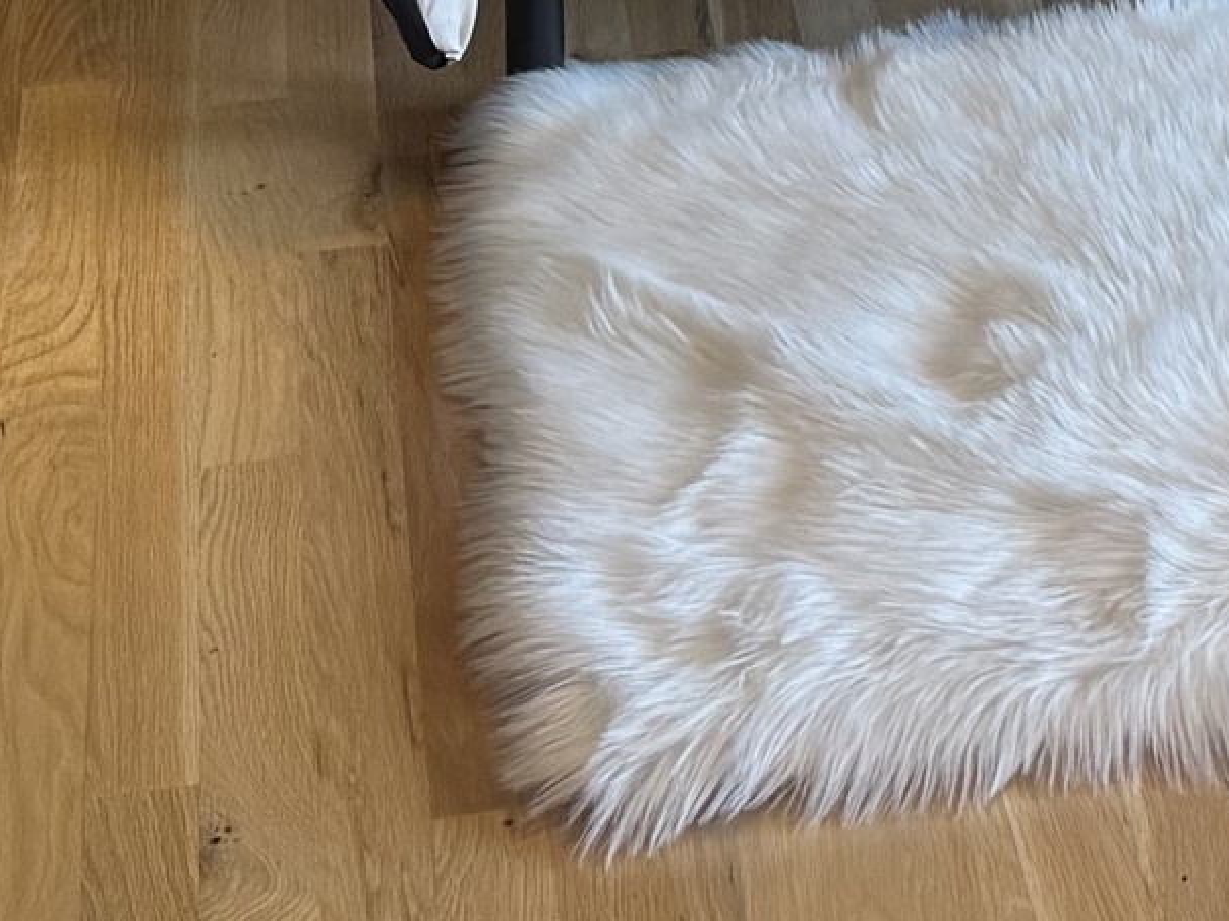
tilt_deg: -15.6
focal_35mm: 122
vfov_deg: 11.0
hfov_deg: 15.7
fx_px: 4331
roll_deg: -1.2
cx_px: 1325
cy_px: -960
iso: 200
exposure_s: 1/120
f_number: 1.78
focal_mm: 6.76
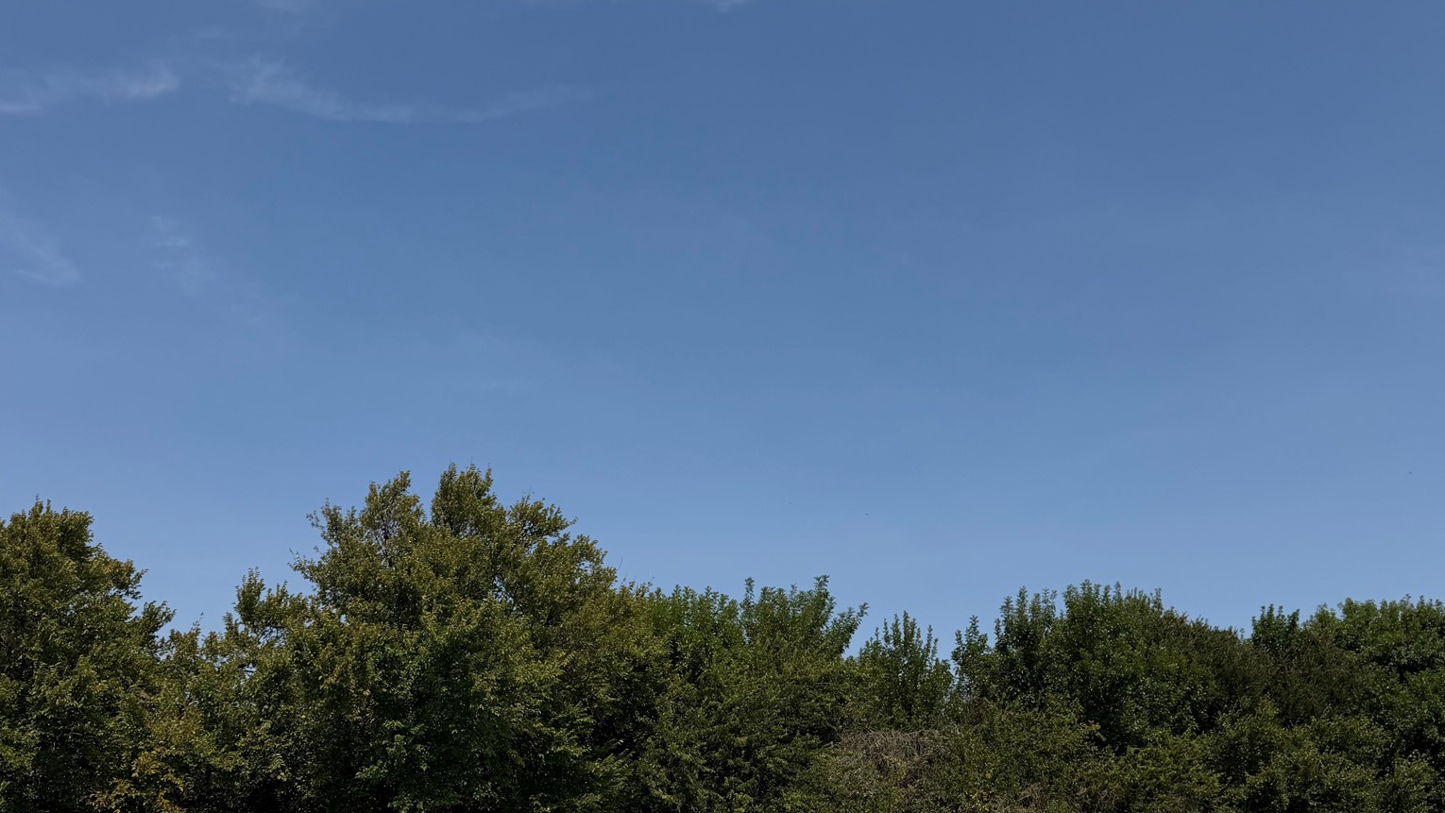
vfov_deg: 31.7
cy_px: 767
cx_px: 722
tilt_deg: +6.1
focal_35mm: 35
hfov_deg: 56.6
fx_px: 1341
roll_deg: +2.1
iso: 80
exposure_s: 1/6711
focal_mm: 6.76
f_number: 1.78
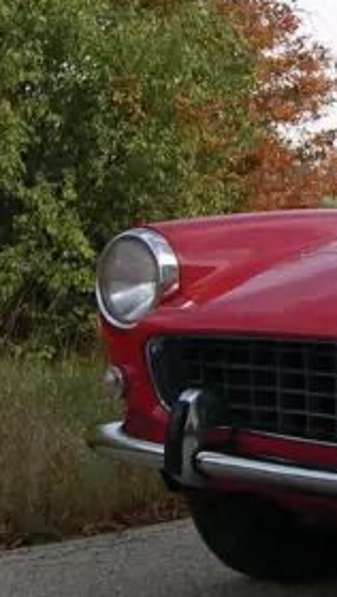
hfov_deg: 11.0
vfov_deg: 21.1
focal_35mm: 101
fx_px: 1601
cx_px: 654
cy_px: 210
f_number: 7.6
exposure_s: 1/106
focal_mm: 8
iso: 100
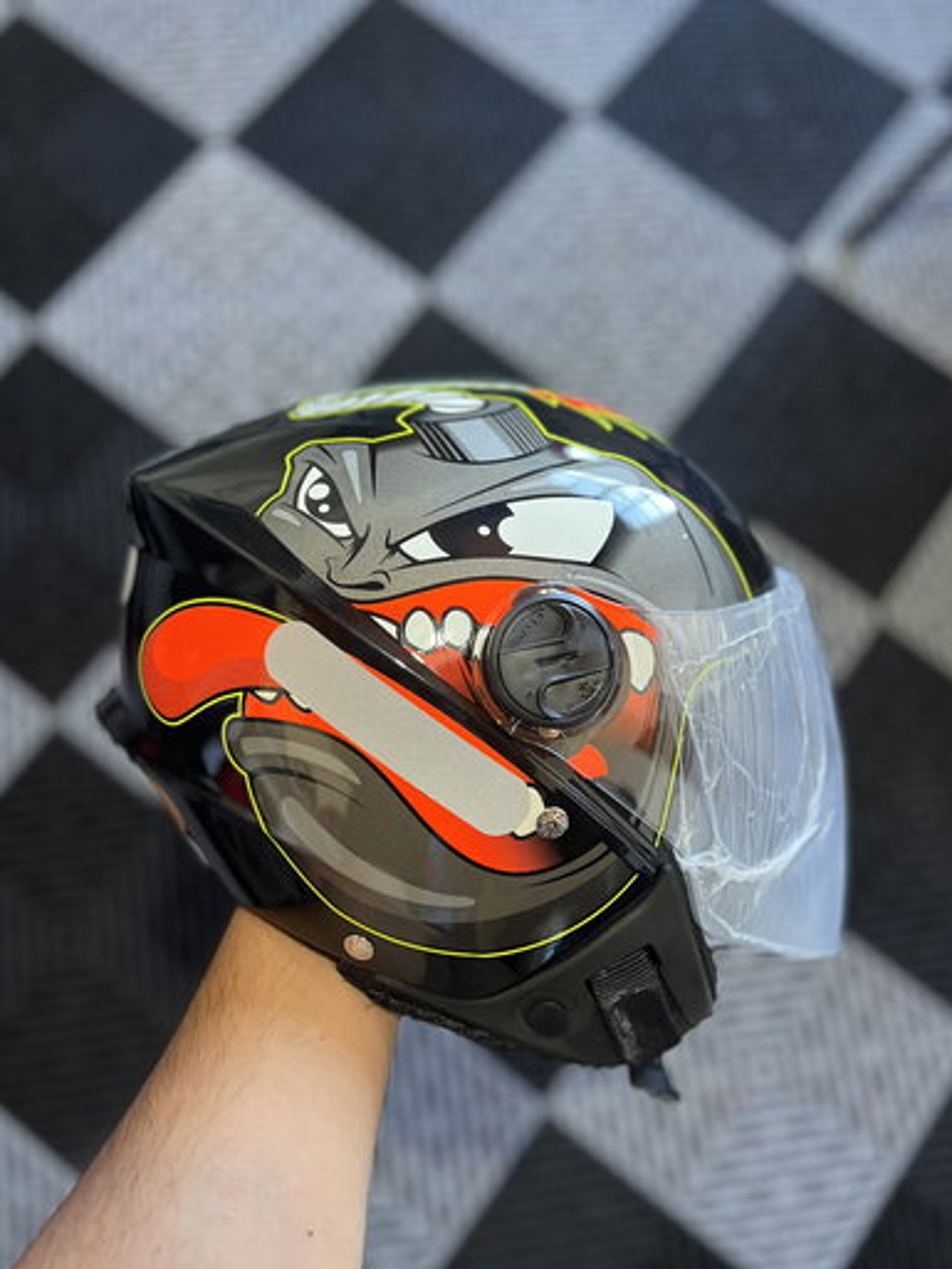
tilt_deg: -76.5
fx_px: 990
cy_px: 652
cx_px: 475
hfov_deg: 51.4
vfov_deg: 65.3
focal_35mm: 27
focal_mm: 5.7
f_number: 1.5
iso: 160
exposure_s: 1/50
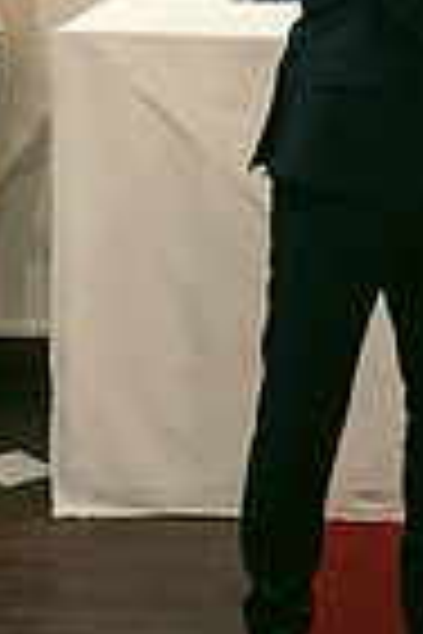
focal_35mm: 144
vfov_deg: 14.0
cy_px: 2
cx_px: 608
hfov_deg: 9.3
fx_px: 2538
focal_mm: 35
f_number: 3.5
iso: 800
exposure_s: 1/160
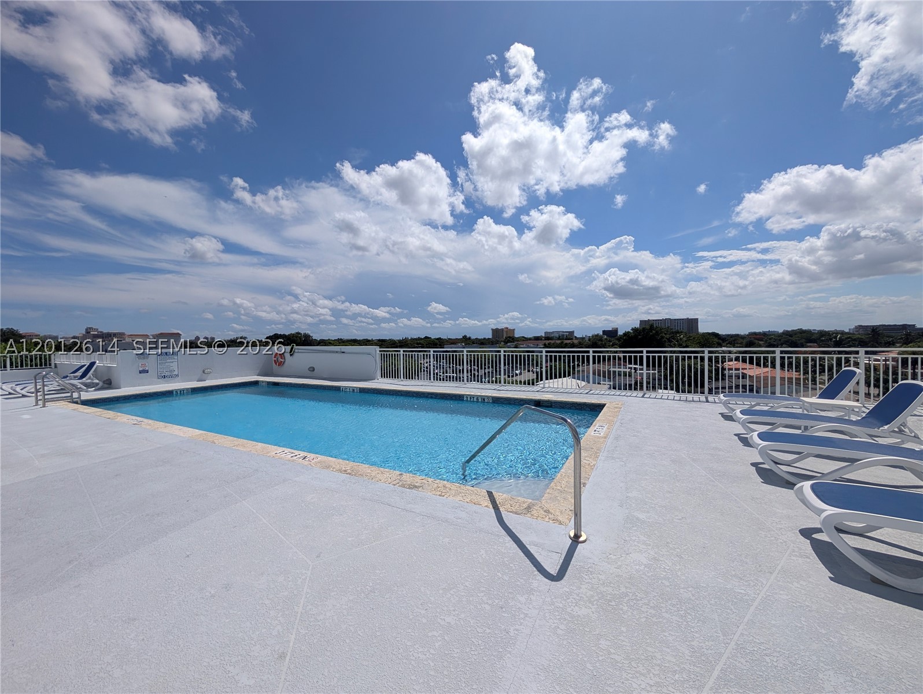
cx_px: 462
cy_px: 347
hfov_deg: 110.5
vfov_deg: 94.6
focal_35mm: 12
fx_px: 320
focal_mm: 2.02
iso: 56
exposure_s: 1/9709
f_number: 1.7
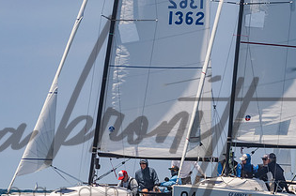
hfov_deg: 5.3
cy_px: 121
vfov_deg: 3.5
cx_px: 124
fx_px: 3169
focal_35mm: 386
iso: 640
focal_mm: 135
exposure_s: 1/1250
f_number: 14
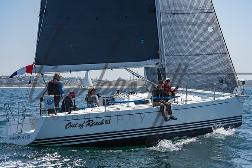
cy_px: 84
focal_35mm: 87
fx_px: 609
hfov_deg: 23.4
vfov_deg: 15.7
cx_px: 120
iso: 250
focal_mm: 80
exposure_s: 1/2000
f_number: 6.3
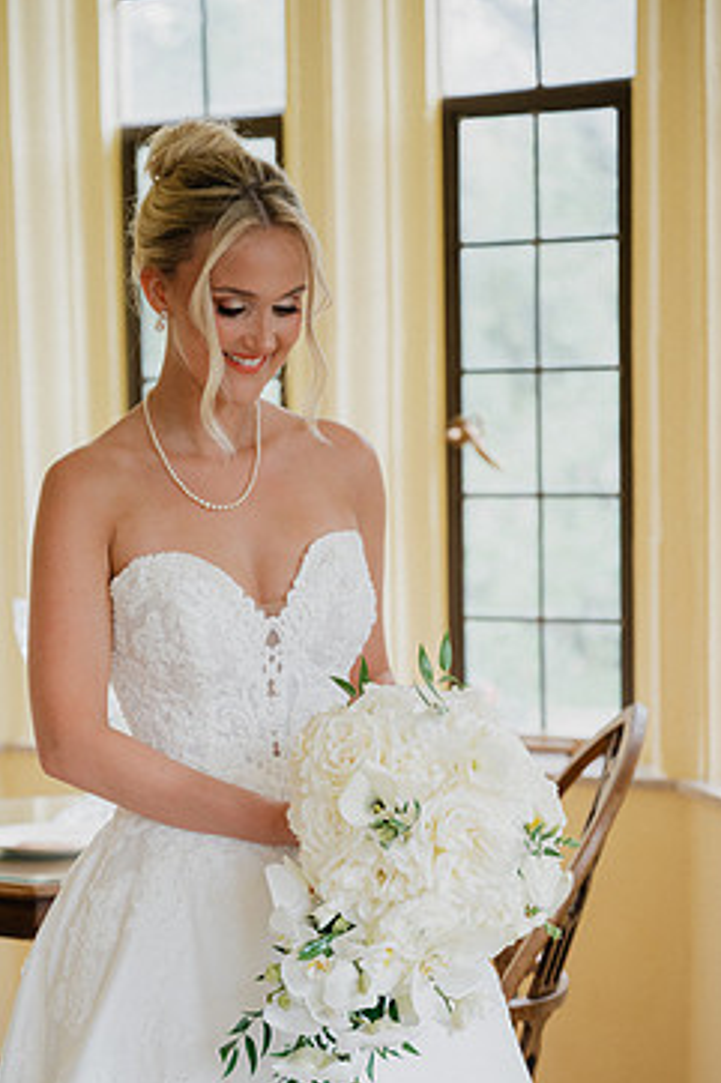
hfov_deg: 15.7
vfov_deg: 23.3
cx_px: 302
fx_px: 2616
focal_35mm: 87
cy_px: 667
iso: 640
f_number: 2.8
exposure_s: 1/320
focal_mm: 70
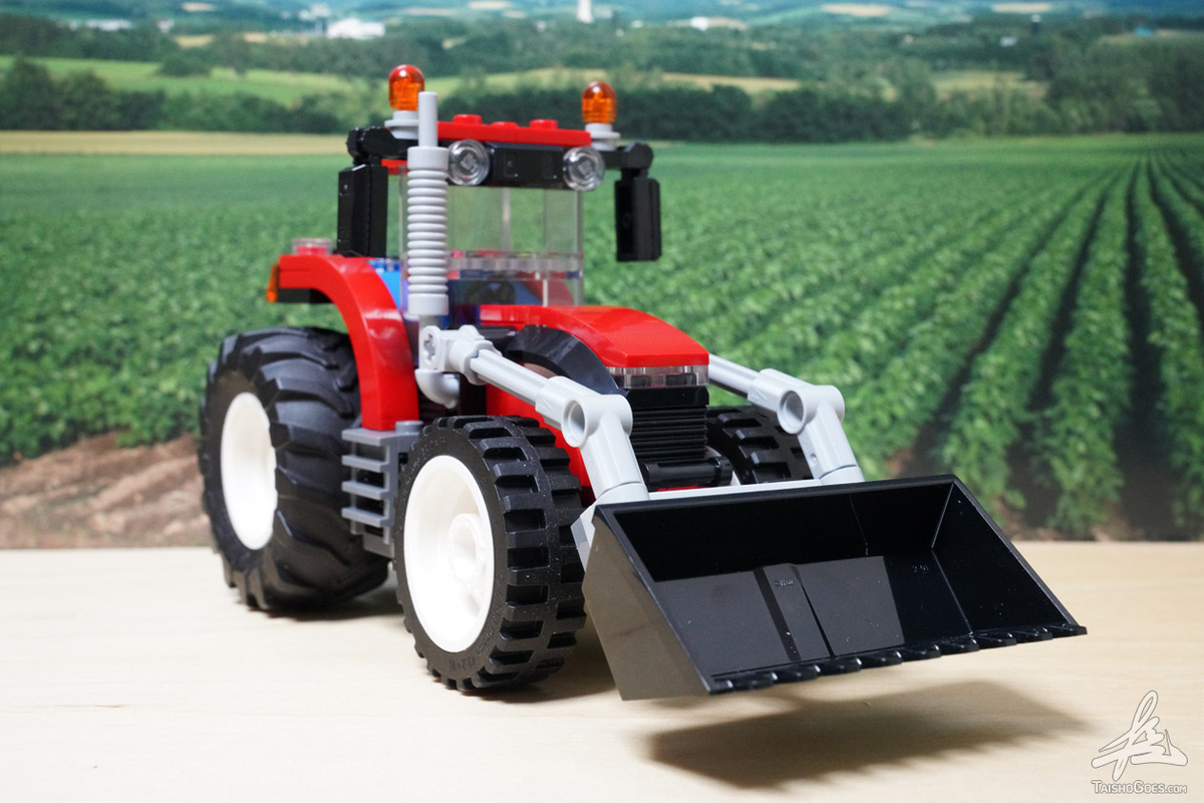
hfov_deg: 41.9
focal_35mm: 47
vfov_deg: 28.6
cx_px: 602
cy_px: 402
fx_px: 1572
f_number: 16
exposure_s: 1/15
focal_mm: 47
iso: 6400
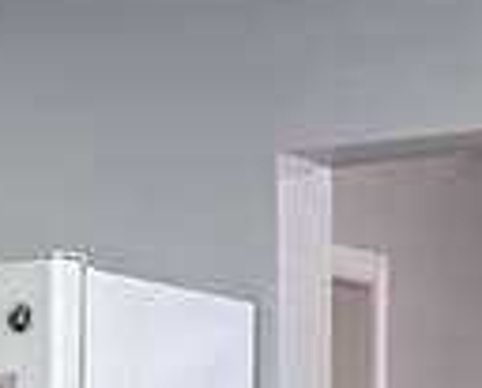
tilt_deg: -4.8
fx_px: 2674
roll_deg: +1.7
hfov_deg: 9.6
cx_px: -508
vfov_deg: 8.0
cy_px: 727
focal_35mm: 187
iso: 125
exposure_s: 1/120
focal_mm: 6.76
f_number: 1.78
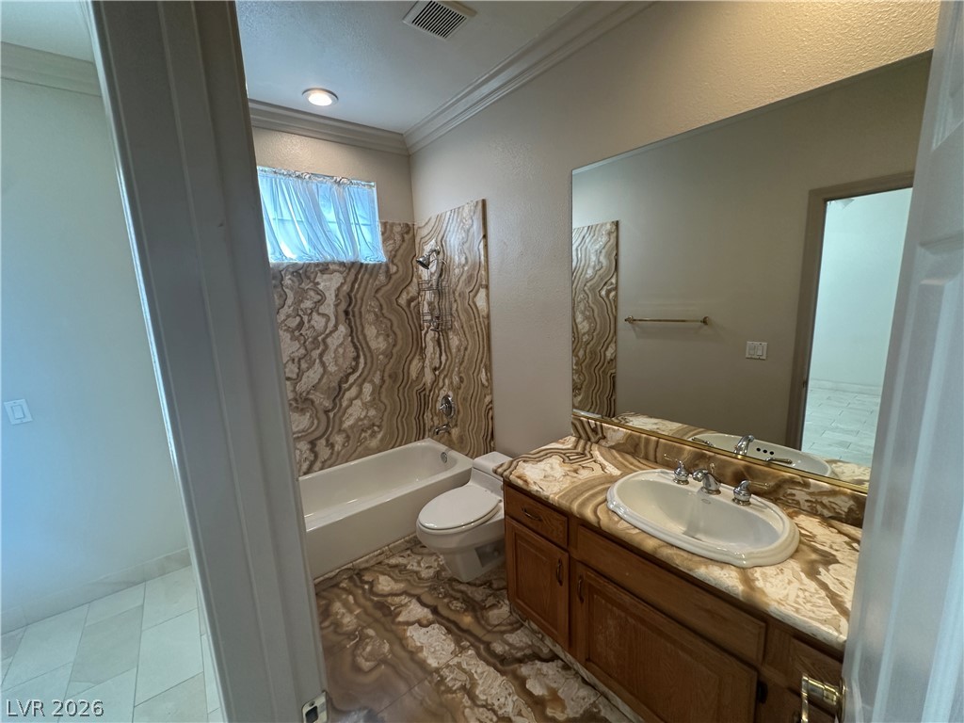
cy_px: 362
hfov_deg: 102.1
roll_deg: +2.8
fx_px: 390
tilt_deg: -8.5
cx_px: 482
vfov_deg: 85.7
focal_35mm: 14
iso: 160
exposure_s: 1/120
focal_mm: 2.22
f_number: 2.2
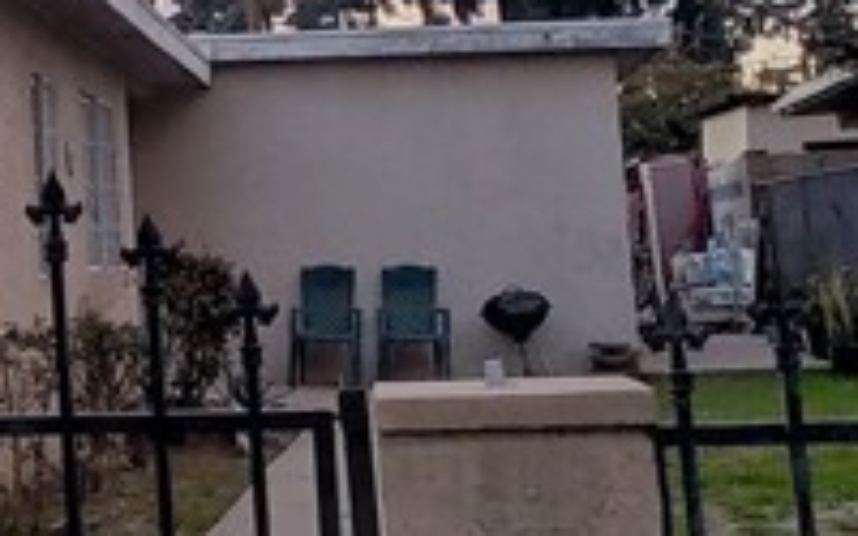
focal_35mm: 88
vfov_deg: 14.7
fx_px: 2058
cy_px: 73
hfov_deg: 21.5
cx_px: -236
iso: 50
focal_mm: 4.36
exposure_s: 1/60
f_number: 1.8
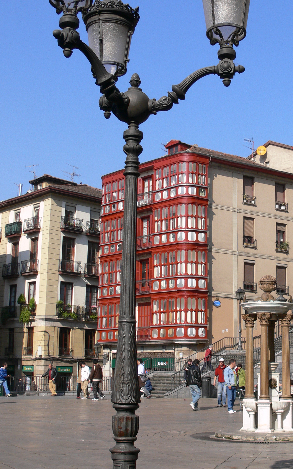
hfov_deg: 22.9
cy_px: 222
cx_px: 224
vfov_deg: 36.3
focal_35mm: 56
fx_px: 716
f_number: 5.6
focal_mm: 7.4
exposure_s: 1/320
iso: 80
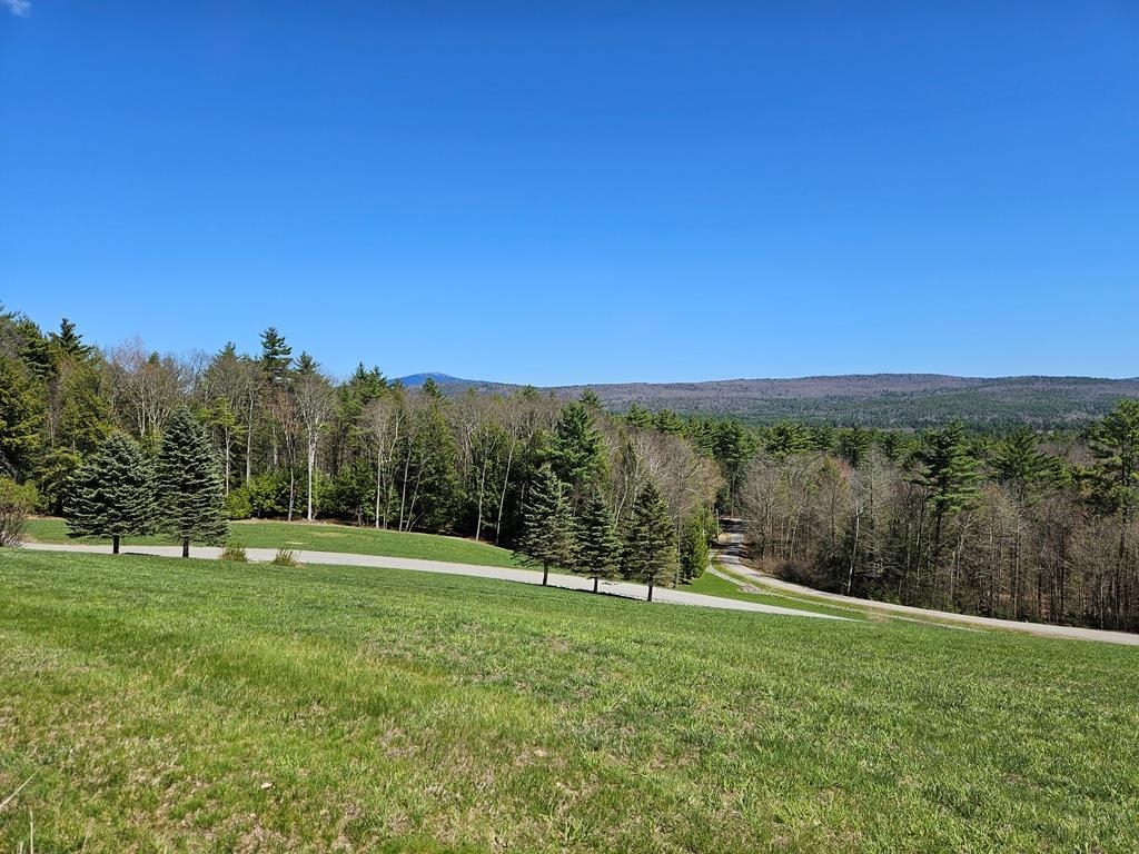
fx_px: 757
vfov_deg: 58.9
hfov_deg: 73.9
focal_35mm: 23
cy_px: 427
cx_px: 570
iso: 25
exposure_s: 1/2410
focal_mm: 5.4
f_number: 1.8
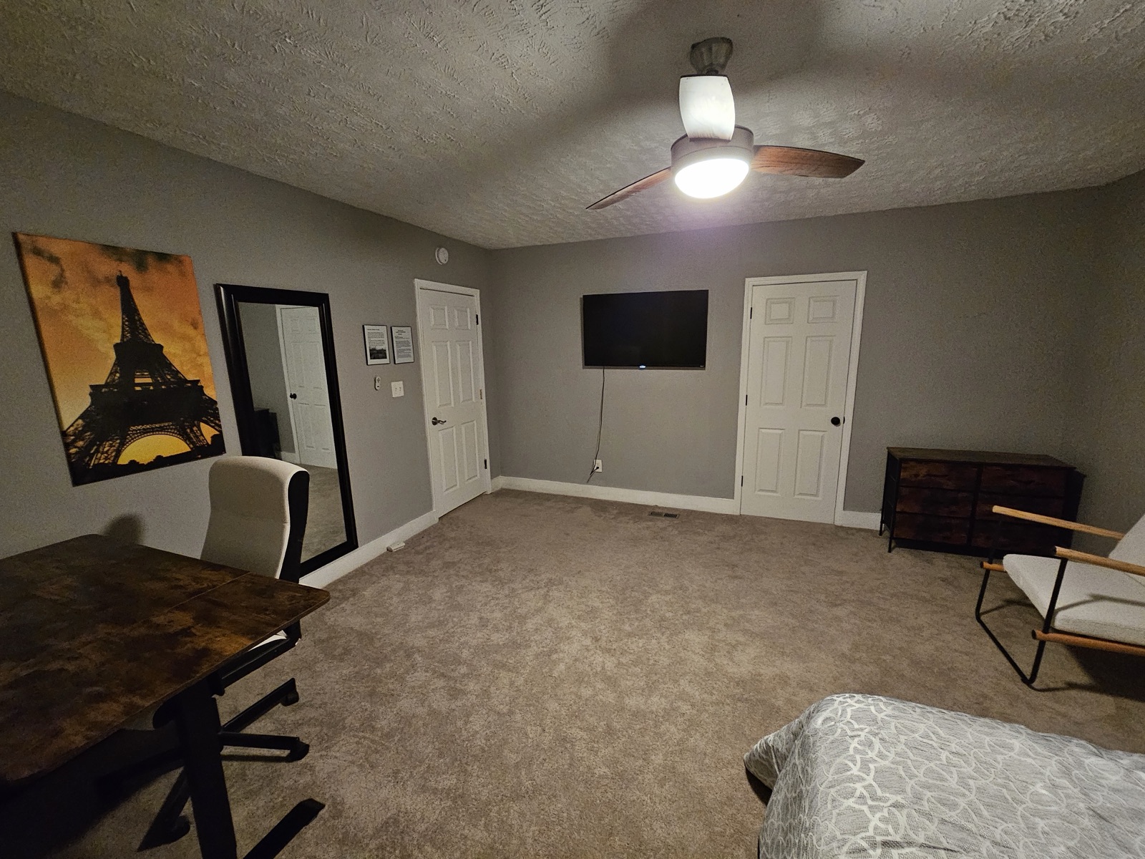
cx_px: 572
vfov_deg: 89.9
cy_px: 430
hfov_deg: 106.2
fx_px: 430
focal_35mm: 13
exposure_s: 1/24
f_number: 2.2
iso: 1000
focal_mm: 2.2
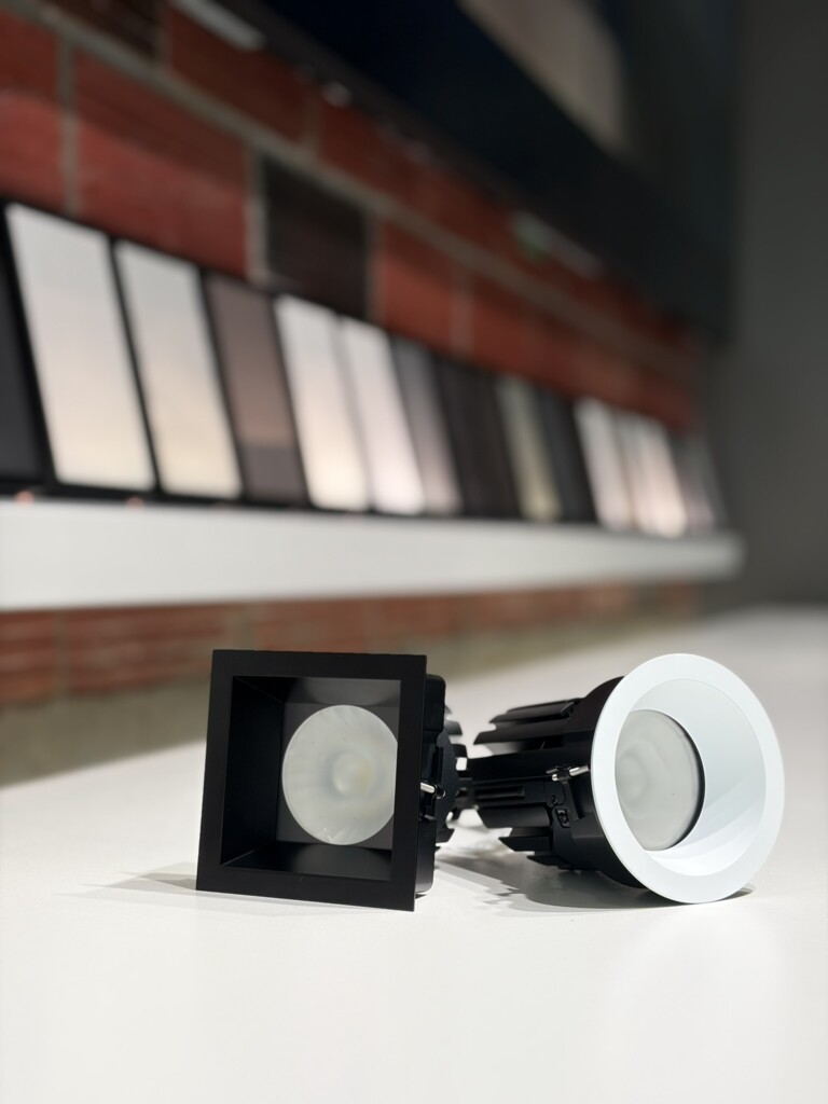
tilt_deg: +0.4
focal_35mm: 52
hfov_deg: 28.0
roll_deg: +0.1
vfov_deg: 36.8
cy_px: 552
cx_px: 414
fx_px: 1658
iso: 50
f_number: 1.6
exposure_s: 1/90
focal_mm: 5.96
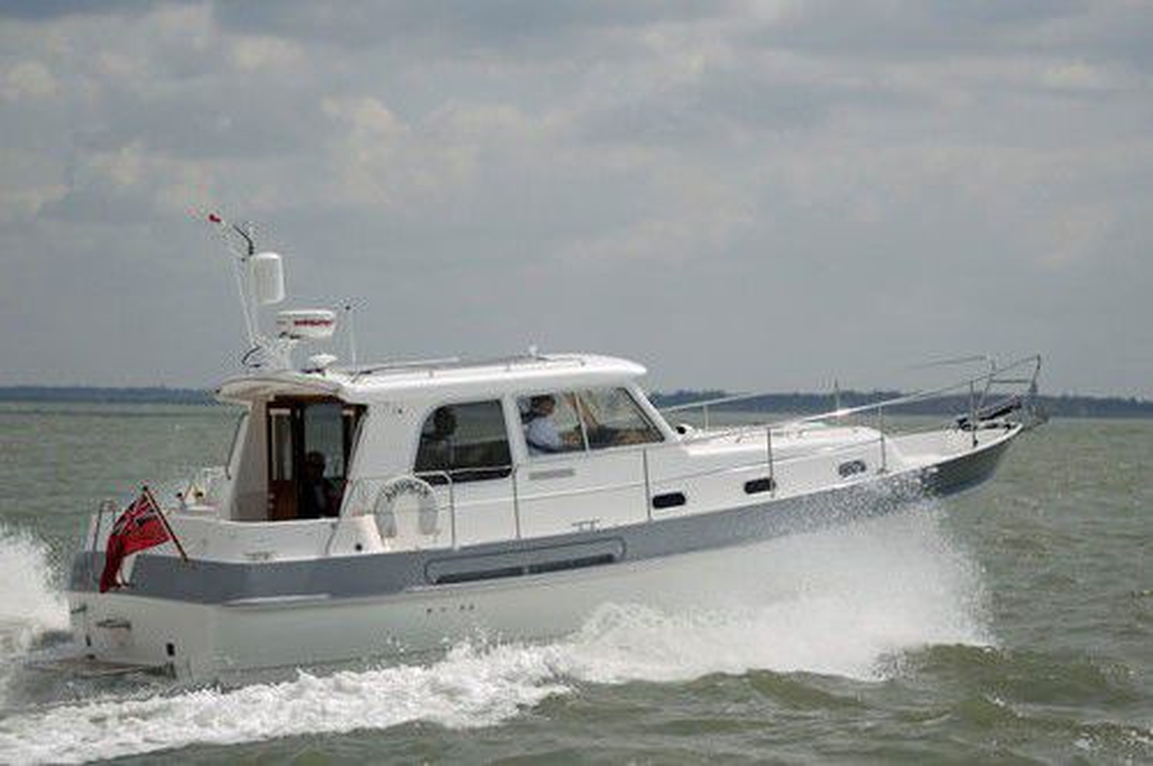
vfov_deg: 8.7
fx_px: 5038
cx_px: 576
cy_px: 383
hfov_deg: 13.1
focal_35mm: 158
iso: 100
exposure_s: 1/6400
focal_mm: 105
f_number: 2.8
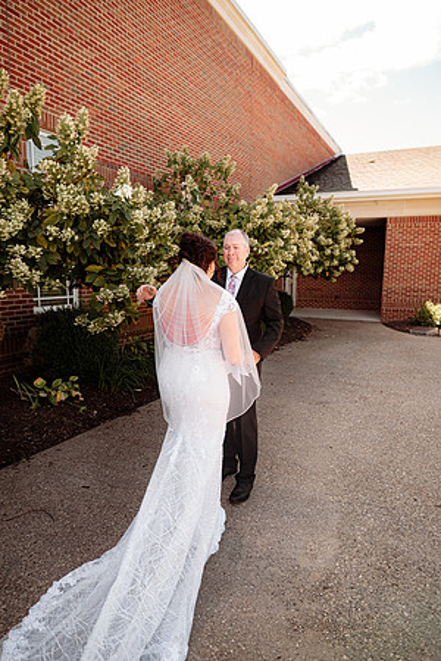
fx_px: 441
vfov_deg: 73.7
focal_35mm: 24
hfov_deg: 53.1
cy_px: 330
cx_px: 220
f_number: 2.8
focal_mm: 24
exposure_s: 1/400
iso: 160
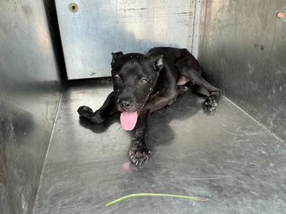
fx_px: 240
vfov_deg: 48.2
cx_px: 143
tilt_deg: -25.1
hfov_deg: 61.7
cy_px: 107
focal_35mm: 29
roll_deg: +4.5
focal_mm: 3
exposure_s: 1/100
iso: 40
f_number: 1.8
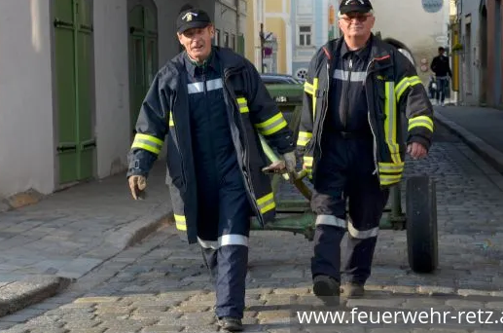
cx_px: 208
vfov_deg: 13.9
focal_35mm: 98
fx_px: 1366
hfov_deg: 20.8
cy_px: 129
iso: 200
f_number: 8
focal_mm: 52
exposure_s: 1/200
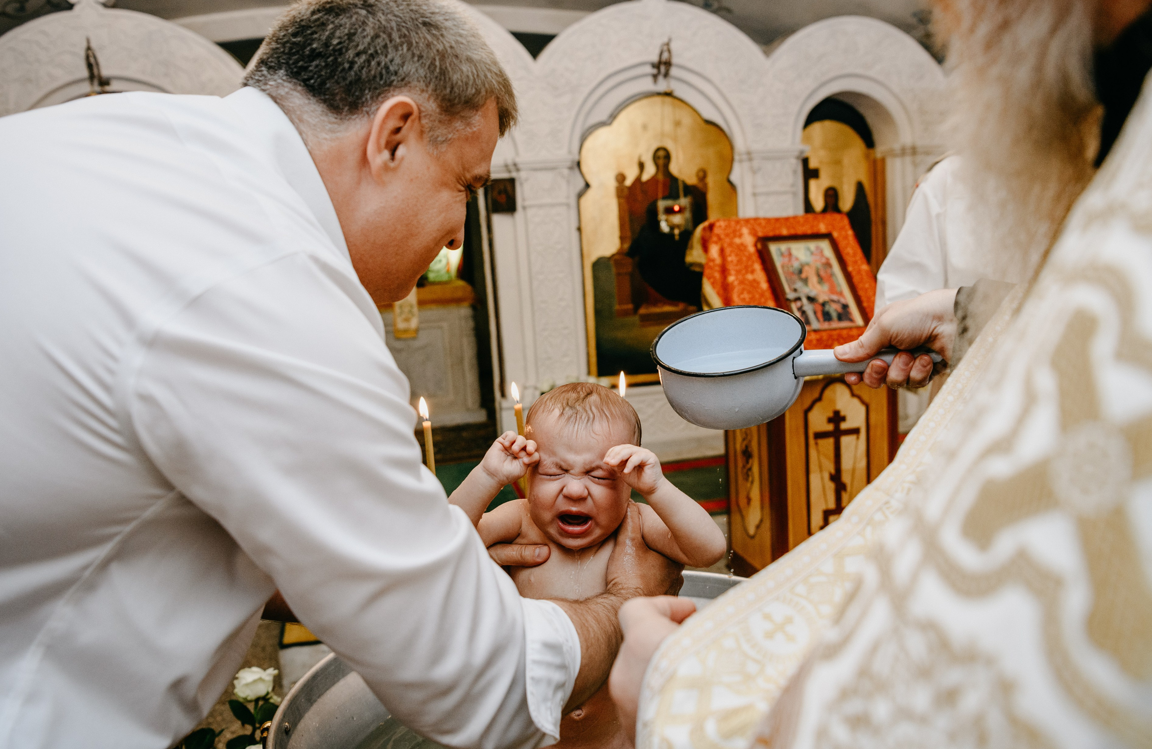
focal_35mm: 28
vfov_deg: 45.7
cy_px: 368
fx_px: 889
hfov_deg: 65.9
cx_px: 596
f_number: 3.5
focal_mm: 24
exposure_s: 1/160
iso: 640
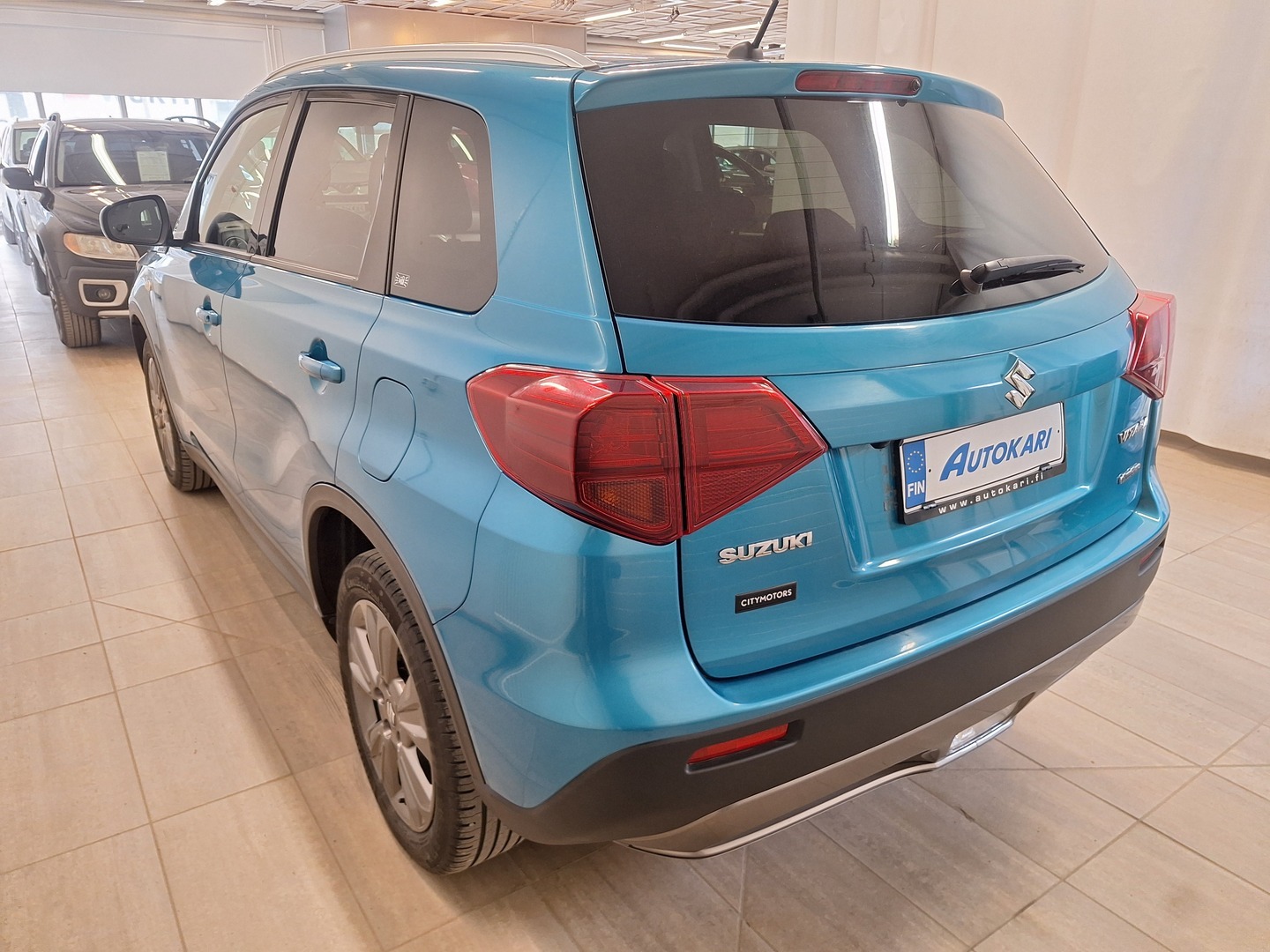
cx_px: 635
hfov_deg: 73.9
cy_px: 476
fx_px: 844
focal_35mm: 23
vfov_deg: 58.9
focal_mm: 5.54
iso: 100
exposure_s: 1/50
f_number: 1.8
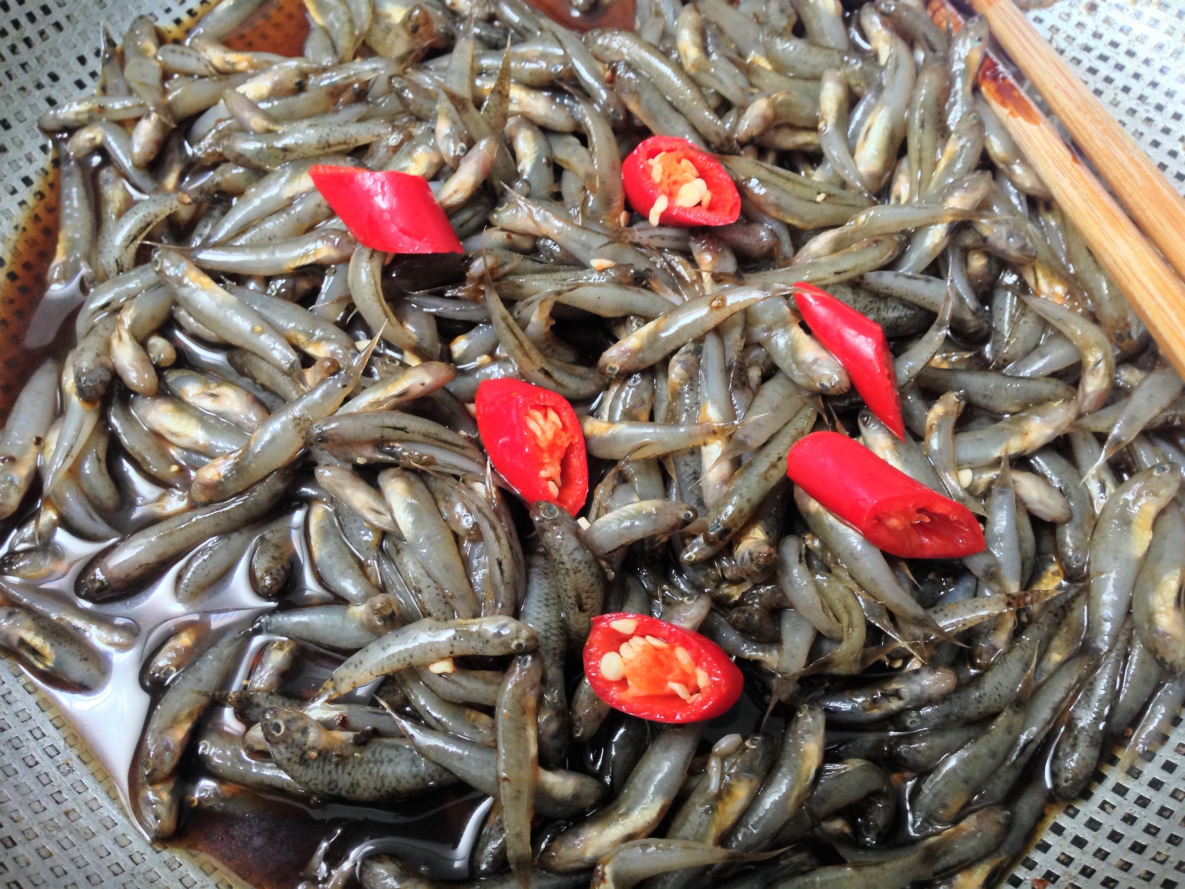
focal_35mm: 33
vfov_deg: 42.9
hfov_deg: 55.4
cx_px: 592
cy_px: 444
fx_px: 1130
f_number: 2.4
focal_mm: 4.12
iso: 125
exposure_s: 1/20
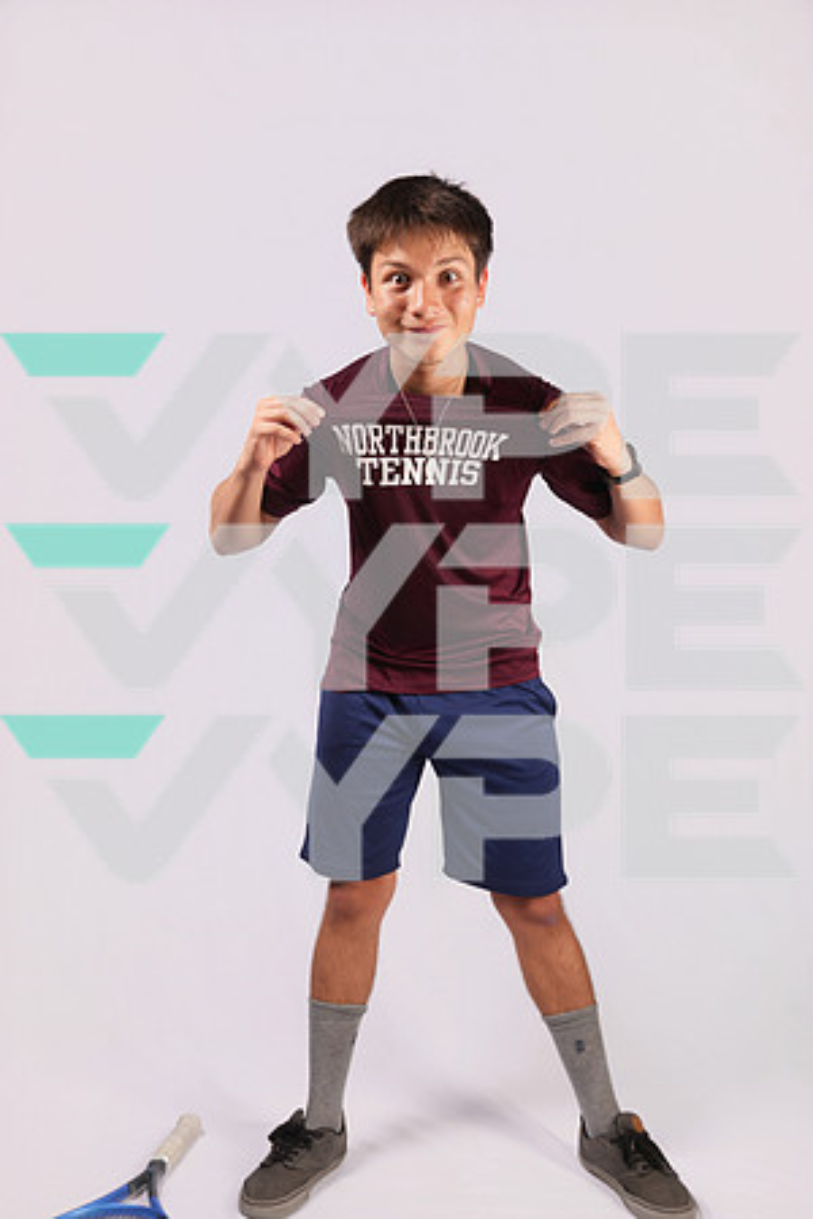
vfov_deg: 54.4
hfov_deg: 37.9
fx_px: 1186
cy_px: 610
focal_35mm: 35
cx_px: 406
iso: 160
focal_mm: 35
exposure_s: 1/125
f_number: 5.6
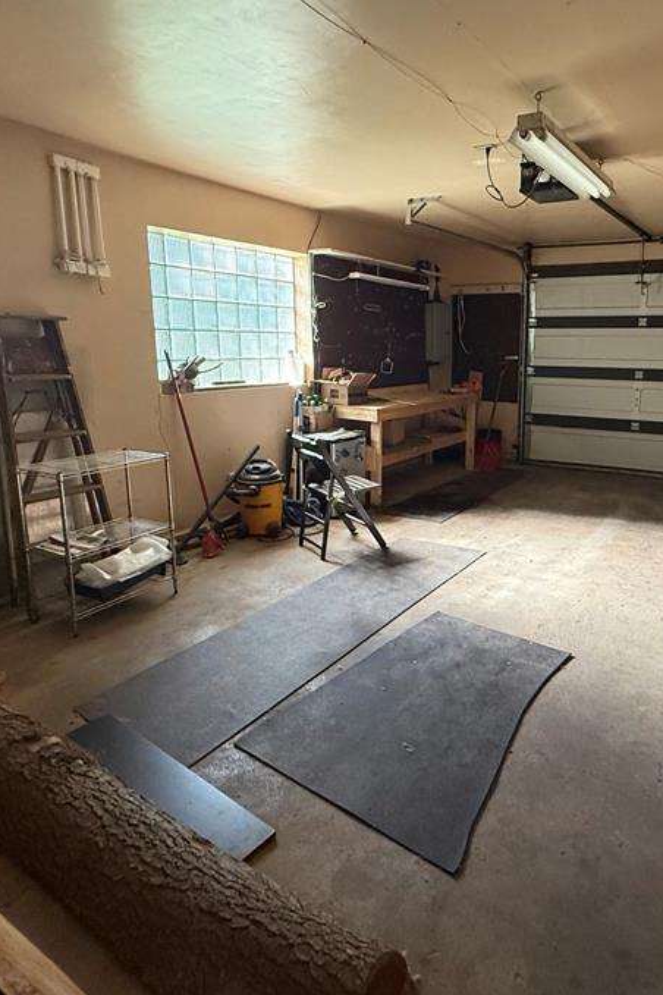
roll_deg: -0.5
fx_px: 608
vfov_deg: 78.4
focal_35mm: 22
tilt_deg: -10.9
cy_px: 458
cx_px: 442
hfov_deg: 56.0
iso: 400
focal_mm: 2.22
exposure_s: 1/120
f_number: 2.2
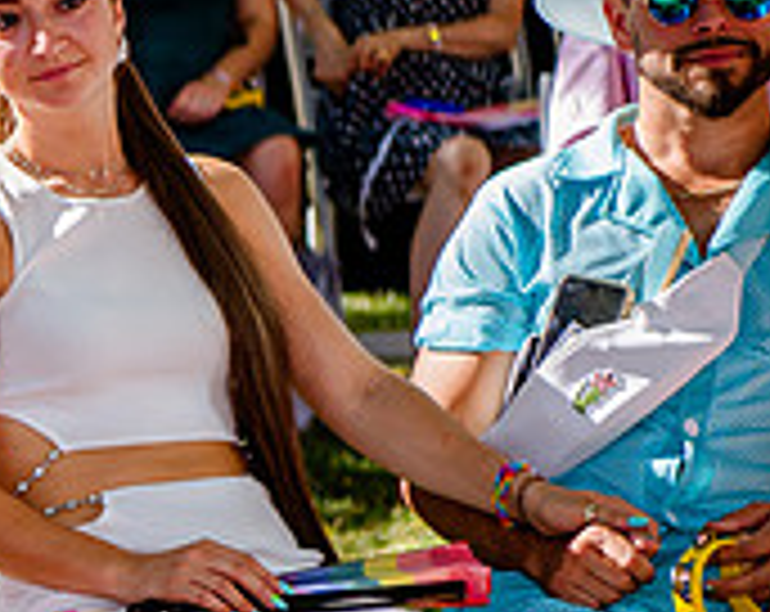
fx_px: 5343
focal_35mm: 235
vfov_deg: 6.6
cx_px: -306
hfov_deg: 8.1
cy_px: 234
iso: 200
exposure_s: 1/500
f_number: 3.2
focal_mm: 70
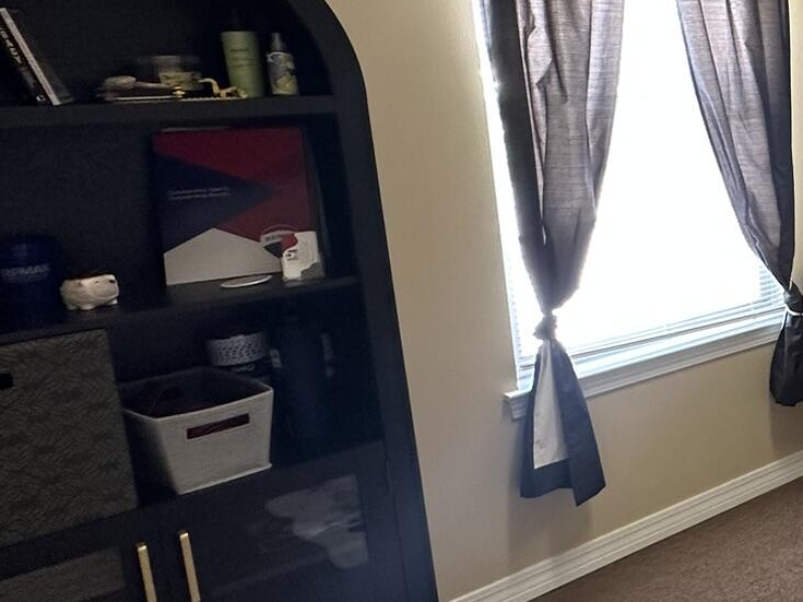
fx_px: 905
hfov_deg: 33.4
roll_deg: +0.8
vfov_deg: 36.4
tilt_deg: -6.5
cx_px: 1067
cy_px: 198
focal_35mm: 39
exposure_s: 1/60
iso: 200
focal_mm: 2.22
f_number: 2.2
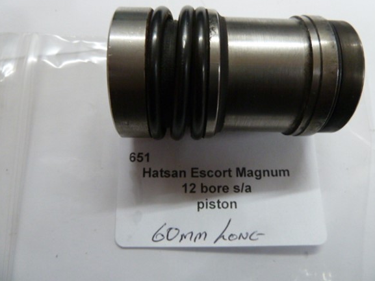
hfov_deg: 67.3
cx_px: 193
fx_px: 282
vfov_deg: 53.1
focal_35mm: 26
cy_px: 136
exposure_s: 1/20
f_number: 3.3
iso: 400
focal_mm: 4.1
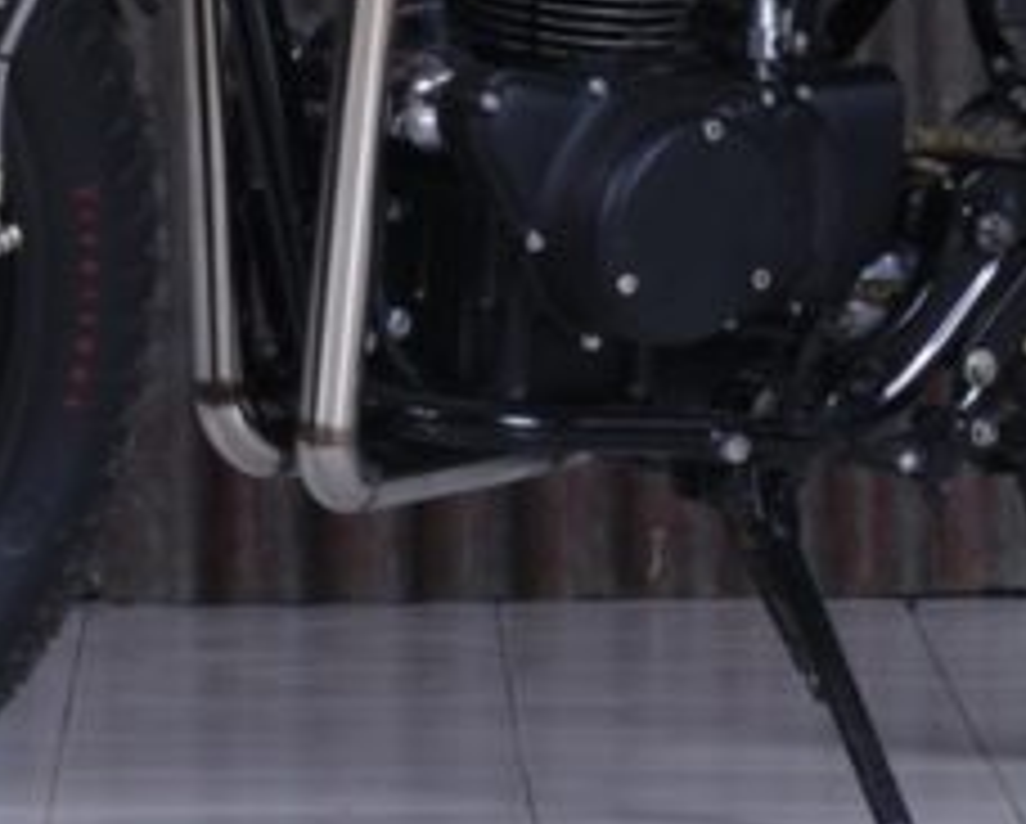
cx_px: 495
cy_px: -104
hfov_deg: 3.6
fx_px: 16114
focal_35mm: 530
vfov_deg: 2.9
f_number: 13
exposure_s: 1/250
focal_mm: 112
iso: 320
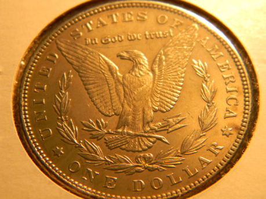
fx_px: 638
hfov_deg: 23.6
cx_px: 133
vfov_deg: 17.8
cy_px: 100
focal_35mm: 83
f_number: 4.5
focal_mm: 15.1
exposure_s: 1/49.5
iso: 80
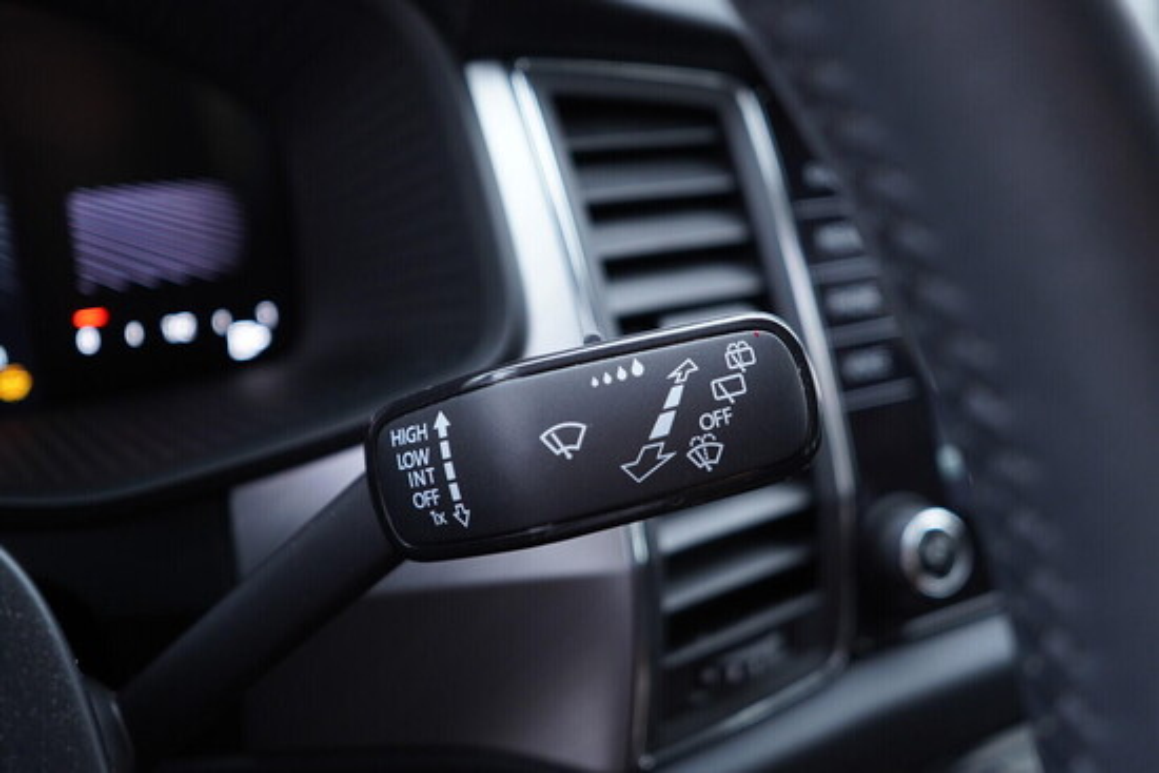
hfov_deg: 53.1
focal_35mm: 36
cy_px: 386
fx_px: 1159
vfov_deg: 36.9
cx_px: 580
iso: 320
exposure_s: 1/40
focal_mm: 24
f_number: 2.8
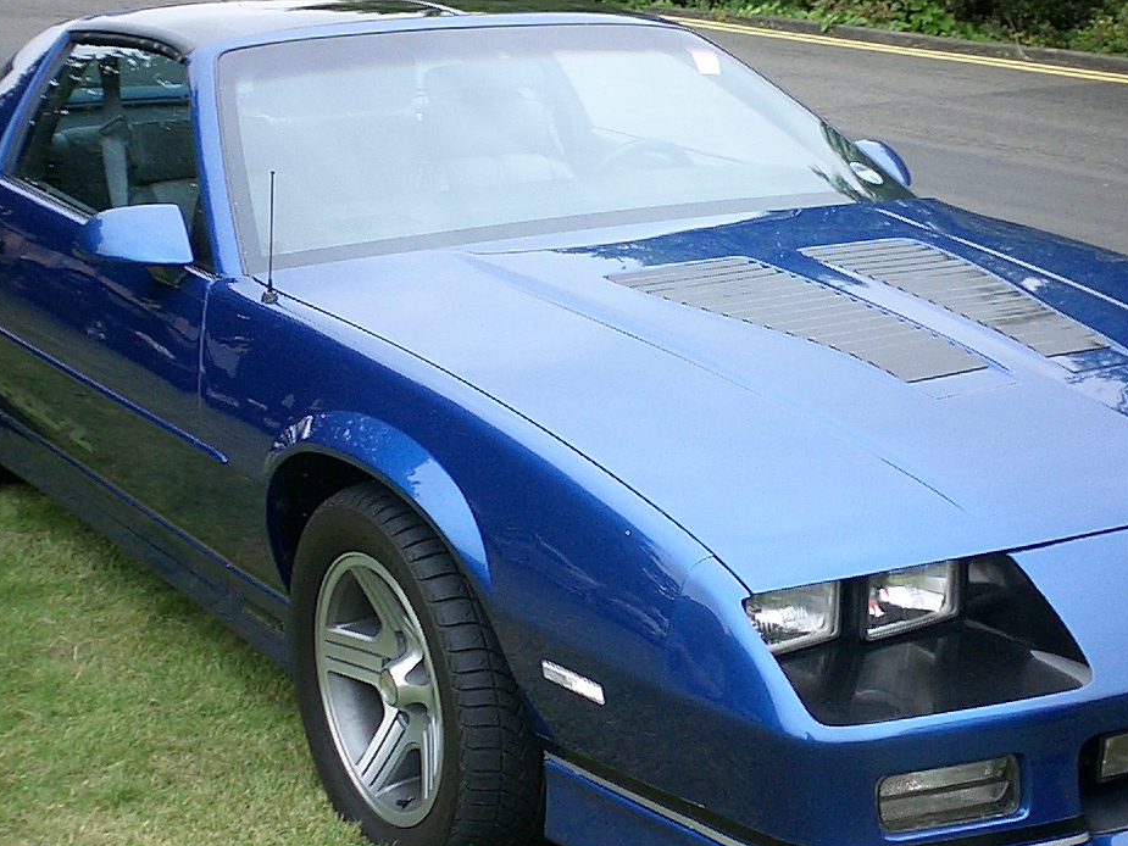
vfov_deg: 22.9
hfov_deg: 30.2
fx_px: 2086
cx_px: 655
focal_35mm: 64
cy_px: 477
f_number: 3.5
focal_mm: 5.6
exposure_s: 1/320
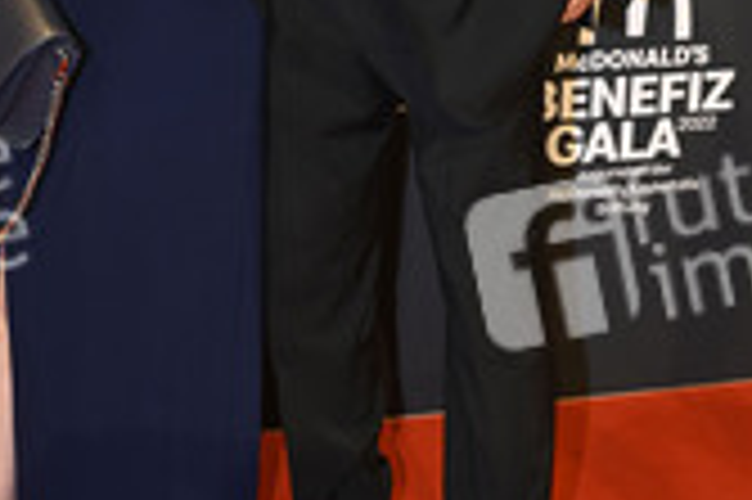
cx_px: 288
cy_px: 18
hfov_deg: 25.3
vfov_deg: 16.7
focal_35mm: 80
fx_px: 1674
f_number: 6.3
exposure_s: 1/60
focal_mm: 33.5
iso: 500
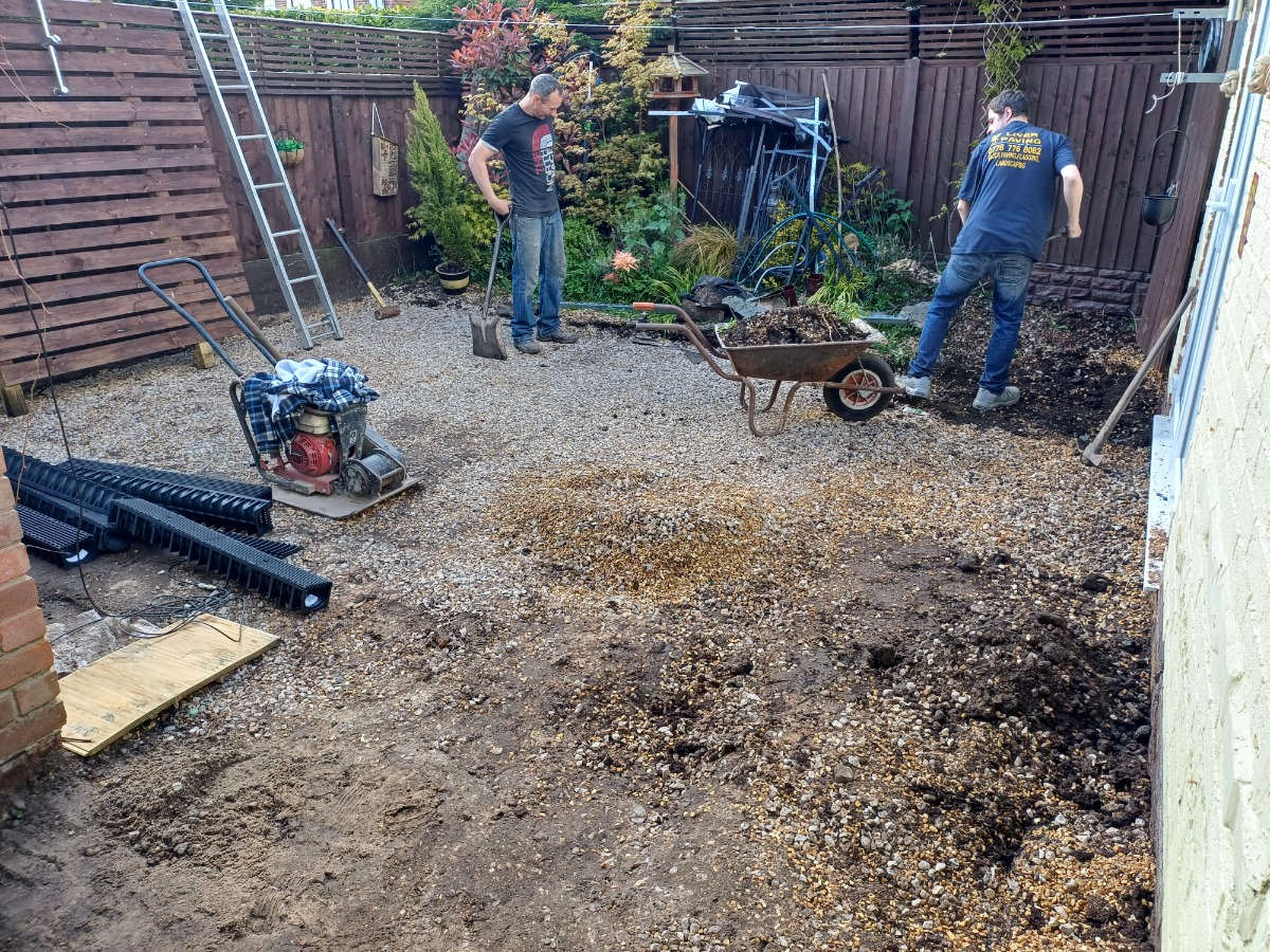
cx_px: 635
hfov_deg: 69.4
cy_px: 476
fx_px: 917
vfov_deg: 54.9
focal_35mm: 25
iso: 50
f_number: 1.8
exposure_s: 1/161
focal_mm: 4.65
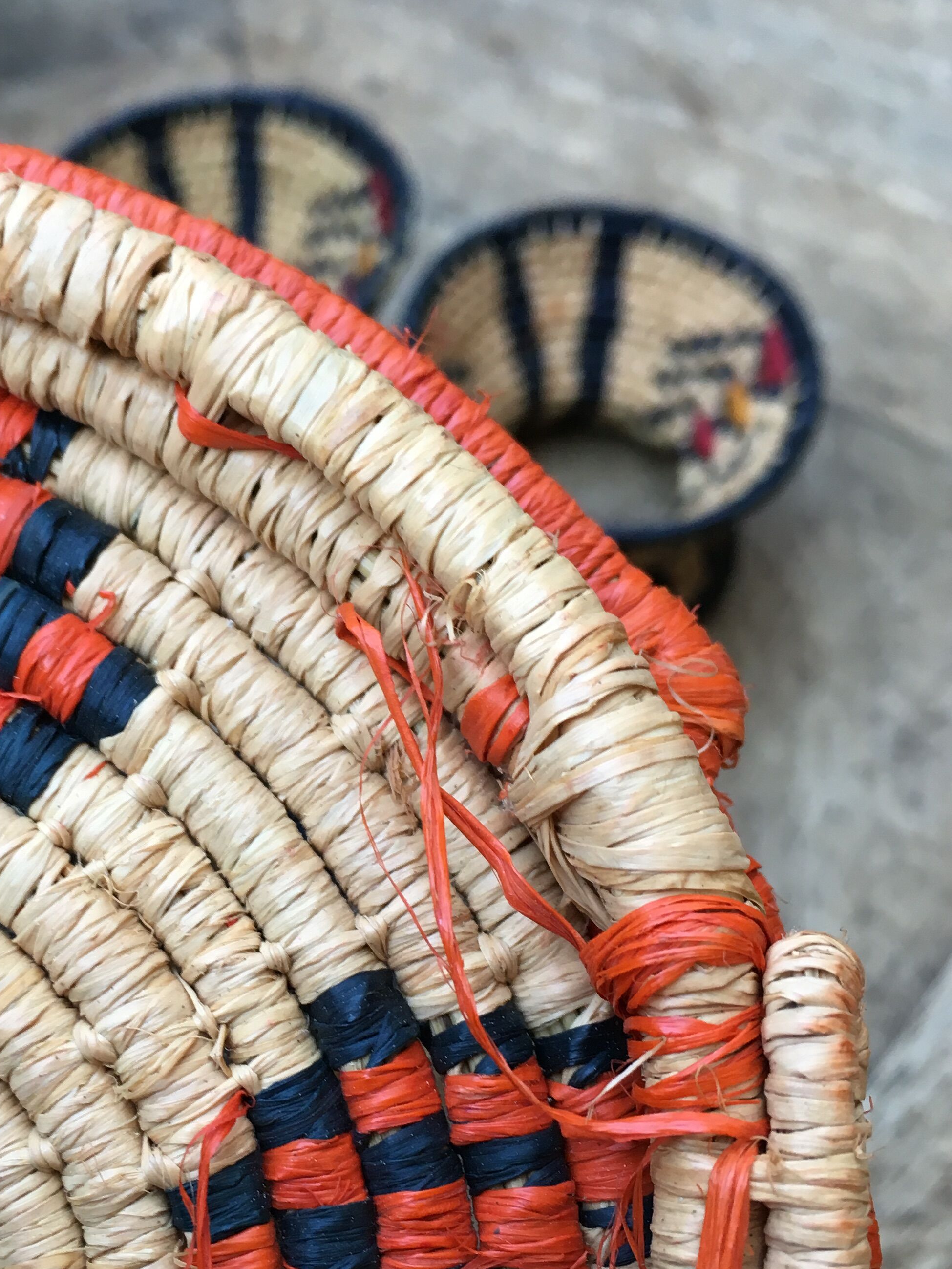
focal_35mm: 45
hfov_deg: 31.8
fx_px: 1650
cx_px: 274
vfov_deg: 41.9
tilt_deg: -60.0
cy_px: 741
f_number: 2.2
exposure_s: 1/33
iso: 25
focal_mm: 4.15
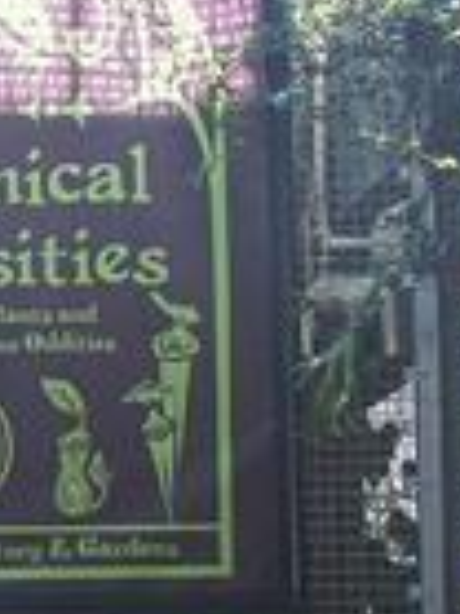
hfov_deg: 10.1
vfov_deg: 13.7
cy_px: 437
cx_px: -155
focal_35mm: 144
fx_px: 2555
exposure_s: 1/160
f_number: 3.5
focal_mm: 10.8
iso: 100
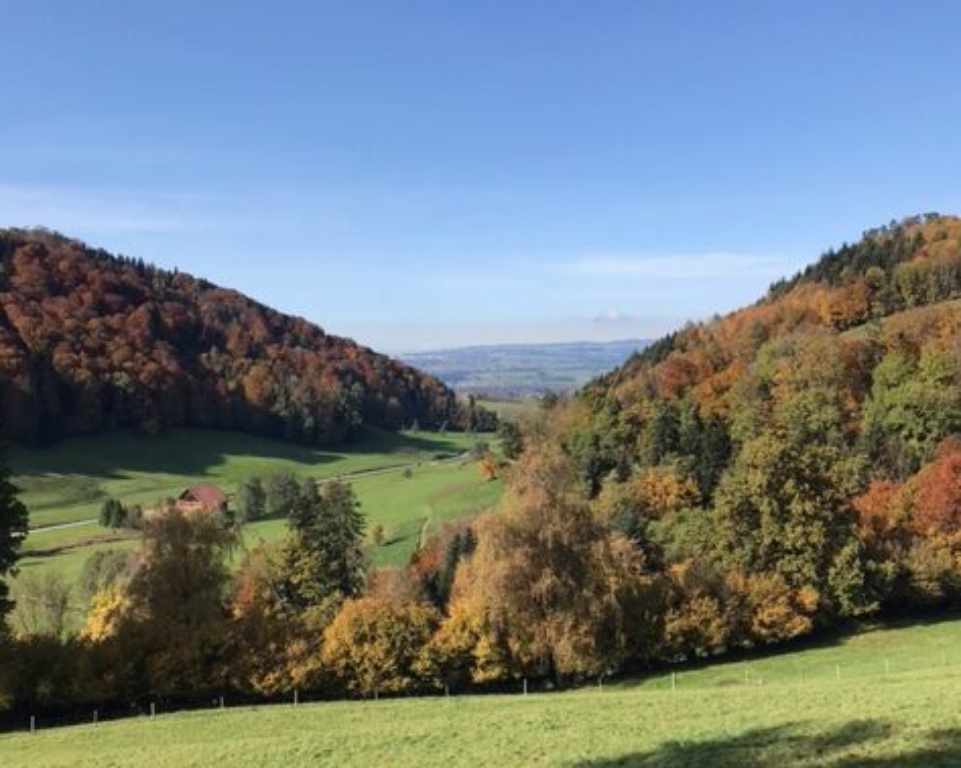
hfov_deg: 49.1
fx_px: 1052
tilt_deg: -1.5
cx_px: 477
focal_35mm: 37
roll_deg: +1.0
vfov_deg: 40.1
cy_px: 419
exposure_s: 1/1916
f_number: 1.8
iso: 20
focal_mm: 3.99
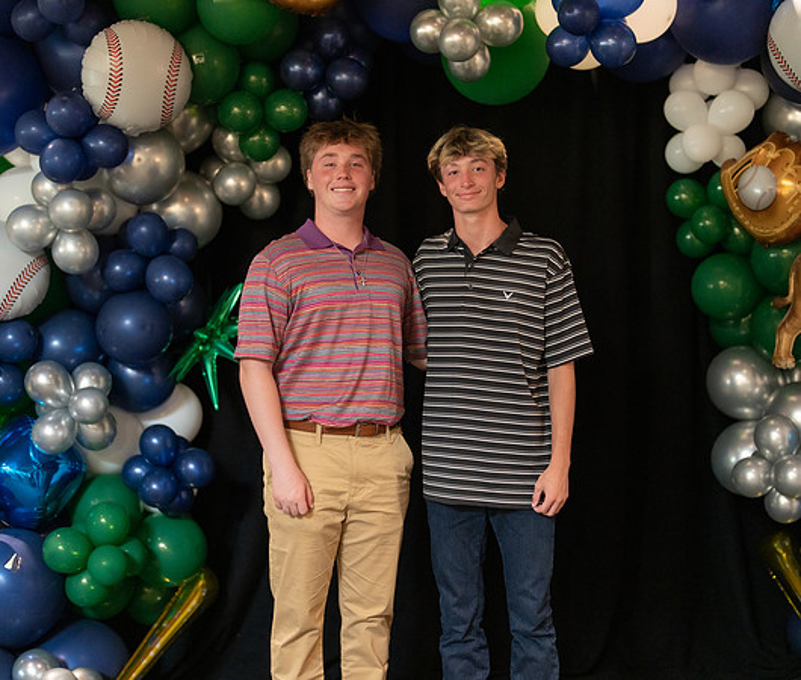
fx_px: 1420
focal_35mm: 58
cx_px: 403
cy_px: 340
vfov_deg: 26.9
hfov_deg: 31.5
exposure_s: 1/320
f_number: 1.2
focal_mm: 50
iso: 1600
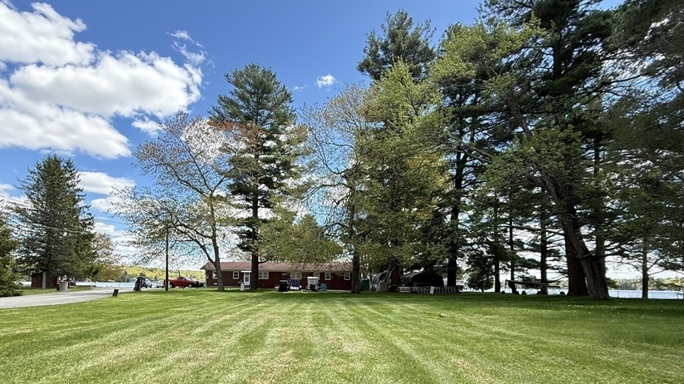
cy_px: 260
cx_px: 311
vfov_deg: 56.9
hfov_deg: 89.3
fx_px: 345
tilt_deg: +4.5
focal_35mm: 19
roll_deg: -1.1
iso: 64
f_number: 2.2
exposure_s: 1/502
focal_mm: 2.22
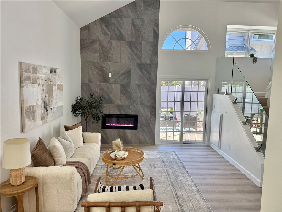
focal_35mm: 24
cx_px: 141
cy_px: 106
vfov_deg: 56.8
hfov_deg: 71.6
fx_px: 196
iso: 100
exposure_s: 1/235
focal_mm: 6.76
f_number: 1.78
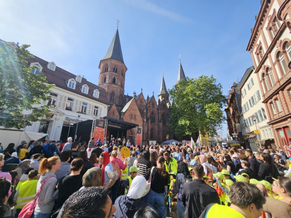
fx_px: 109
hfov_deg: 106.2
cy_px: 109
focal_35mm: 13
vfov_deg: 89.9
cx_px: 146
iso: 50
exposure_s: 1/1920
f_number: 2.2
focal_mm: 2.2
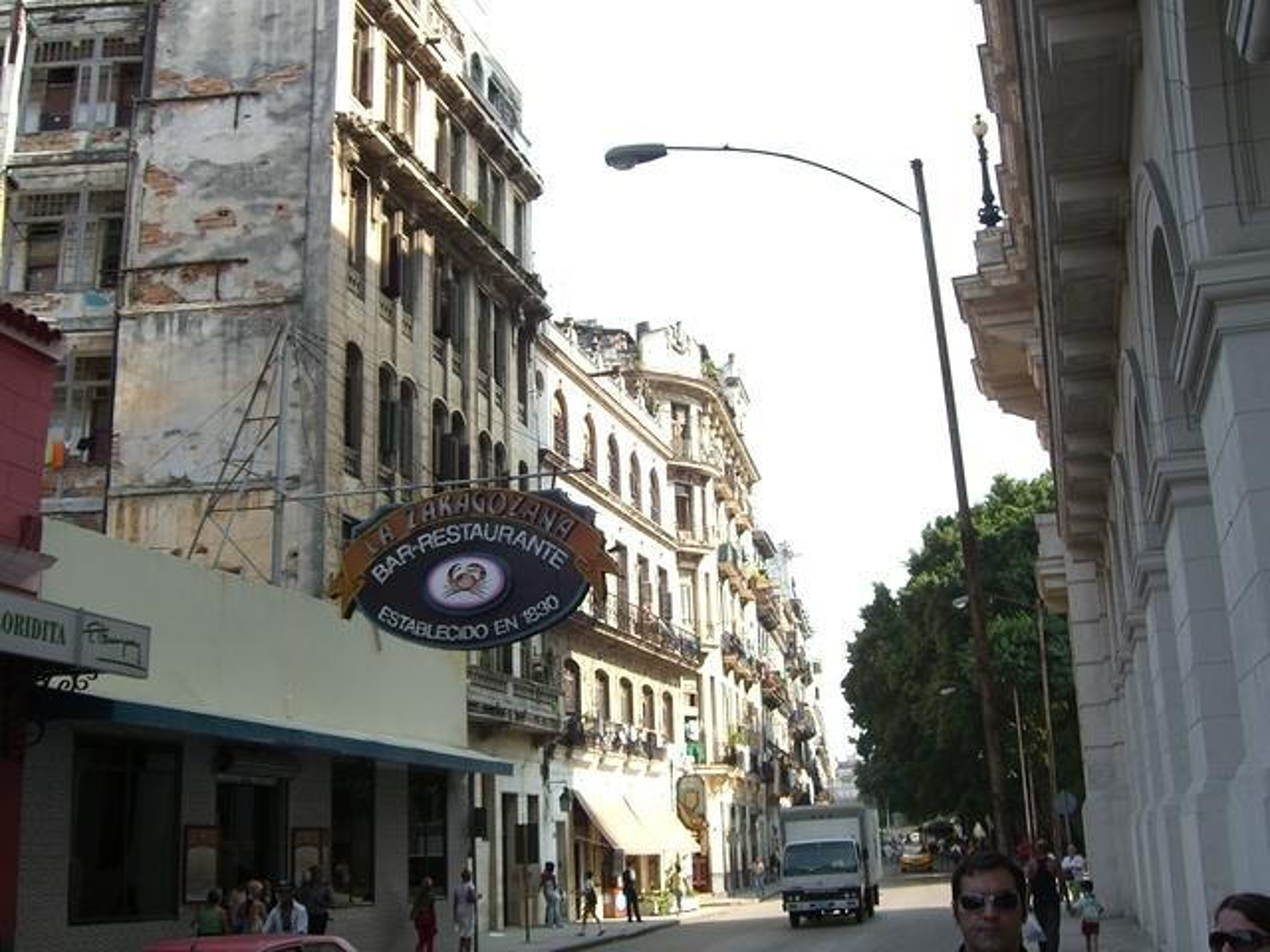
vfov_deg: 37.7
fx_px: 1394
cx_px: 635
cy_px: 476
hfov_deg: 49.0
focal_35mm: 38
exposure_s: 1/200
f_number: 4
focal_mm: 7.9
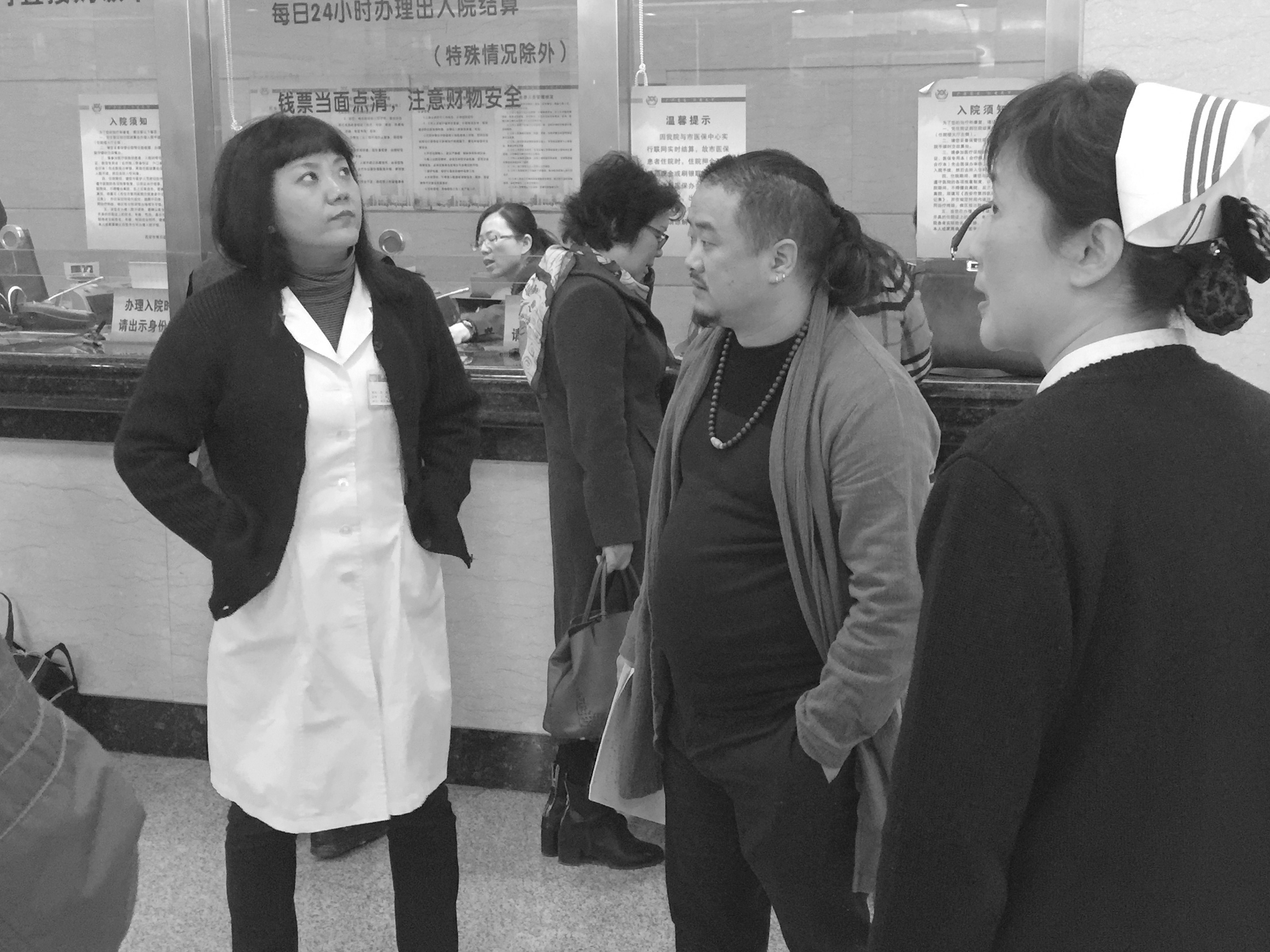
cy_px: 403
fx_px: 1578
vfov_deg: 33.5
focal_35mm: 43
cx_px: 728
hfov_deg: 43.7
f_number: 2.2
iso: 125
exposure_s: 1/10
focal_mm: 4.15
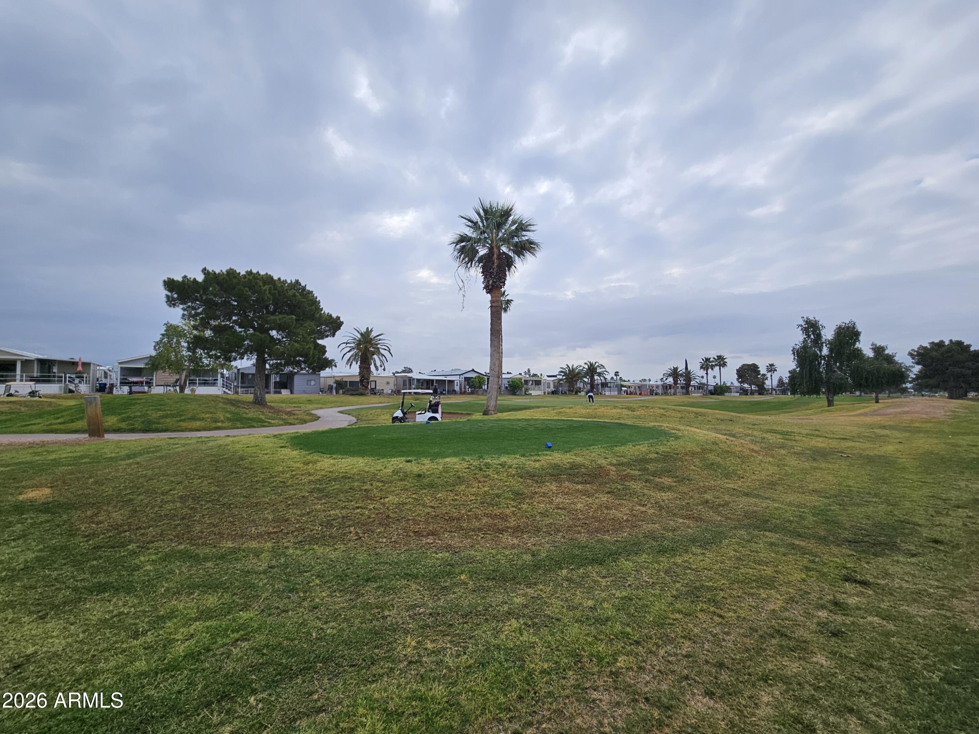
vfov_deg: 89.9
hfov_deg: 106.2
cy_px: 367
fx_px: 368
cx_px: 490
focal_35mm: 13
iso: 50
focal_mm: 2.2
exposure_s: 1/3521
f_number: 2.2
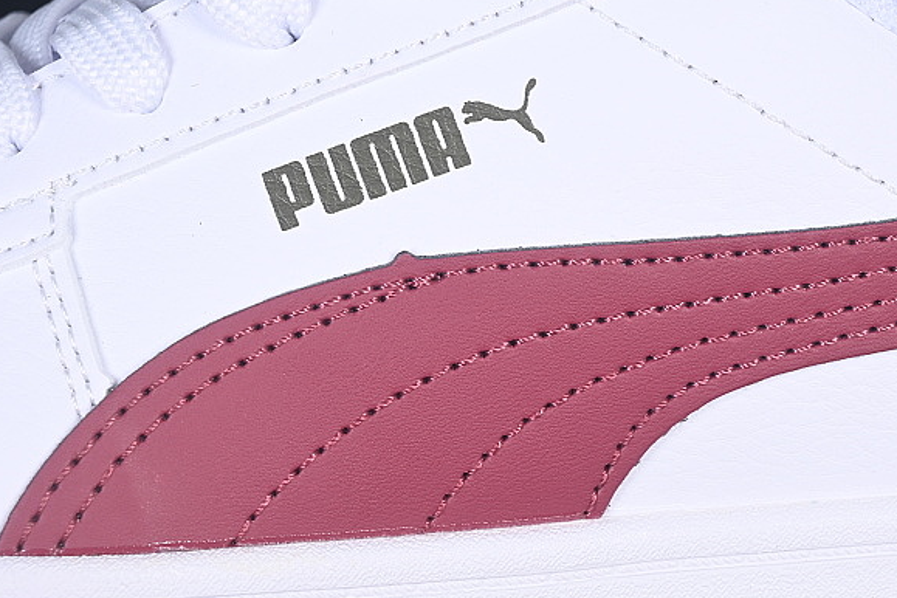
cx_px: 517
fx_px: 3488
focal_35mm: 140
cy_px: 311
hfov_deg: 14.6
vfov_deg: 9.8
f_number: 7.1
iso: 160
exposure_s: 1/80
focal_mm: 50
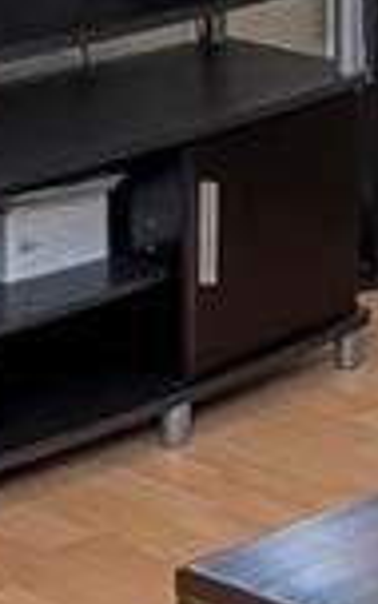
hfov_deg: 6.6
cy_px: -620
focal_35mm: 172
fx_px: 2835
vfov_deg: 11.0
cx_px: 1341
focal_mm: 16
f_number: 8
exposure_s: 1/4000
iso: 320
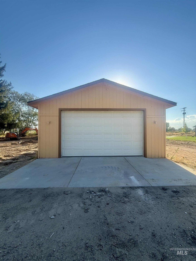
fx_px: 106
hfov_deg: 85.7
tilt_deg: +1.1
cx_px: 98
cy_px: 130
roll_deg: -0.4
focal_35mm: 14
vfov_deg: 102.1
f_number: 2.2
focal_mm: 2.22
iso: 64
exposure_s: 1/1017
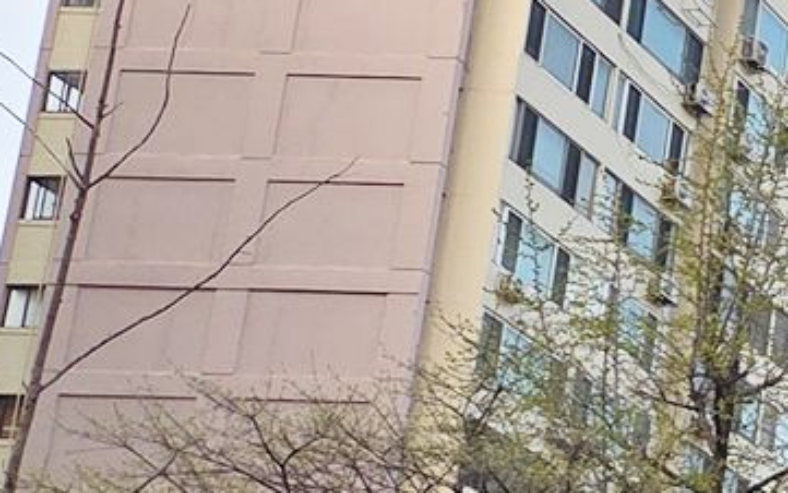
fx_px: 2901
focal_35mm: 135
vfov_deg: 9.5
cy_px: 672
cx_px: 2133
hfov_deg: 11.5
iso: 80
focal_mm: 5.4
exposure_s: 1/728
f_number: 1.8
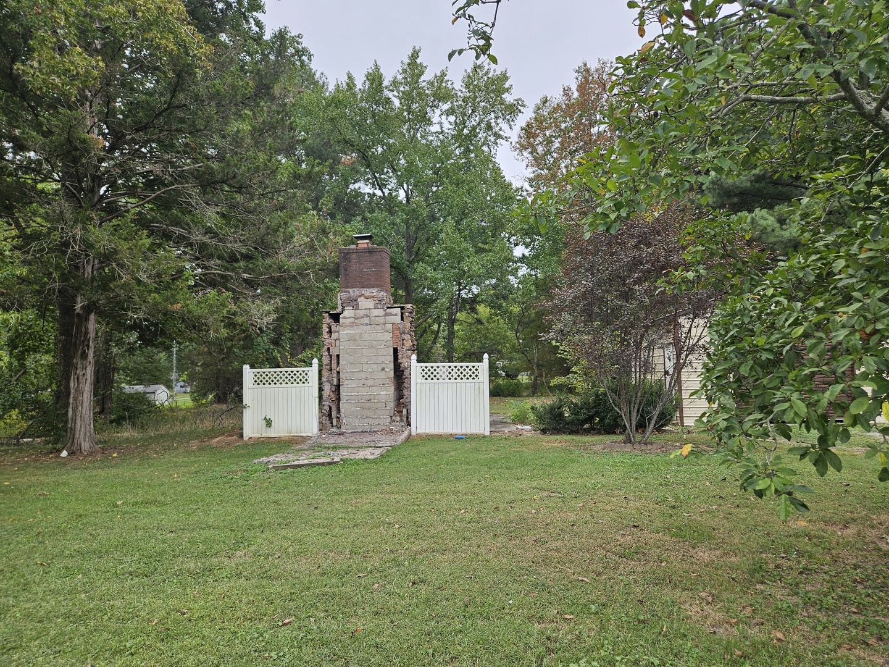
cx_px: 444
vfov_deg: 58.9
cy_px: 334
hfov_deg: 73.9
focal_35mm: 23
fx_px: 591
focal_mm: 5.4
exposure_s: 1/289
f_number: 1.8
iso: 25
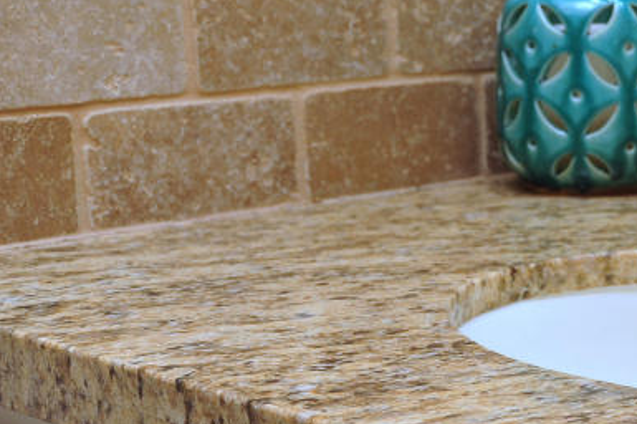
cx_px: 940
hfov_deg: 17.6
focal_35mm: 105
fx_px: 1856
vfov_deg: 13.0
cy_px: 247
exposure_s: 1/125
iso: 800
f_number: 5.6
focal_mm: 35
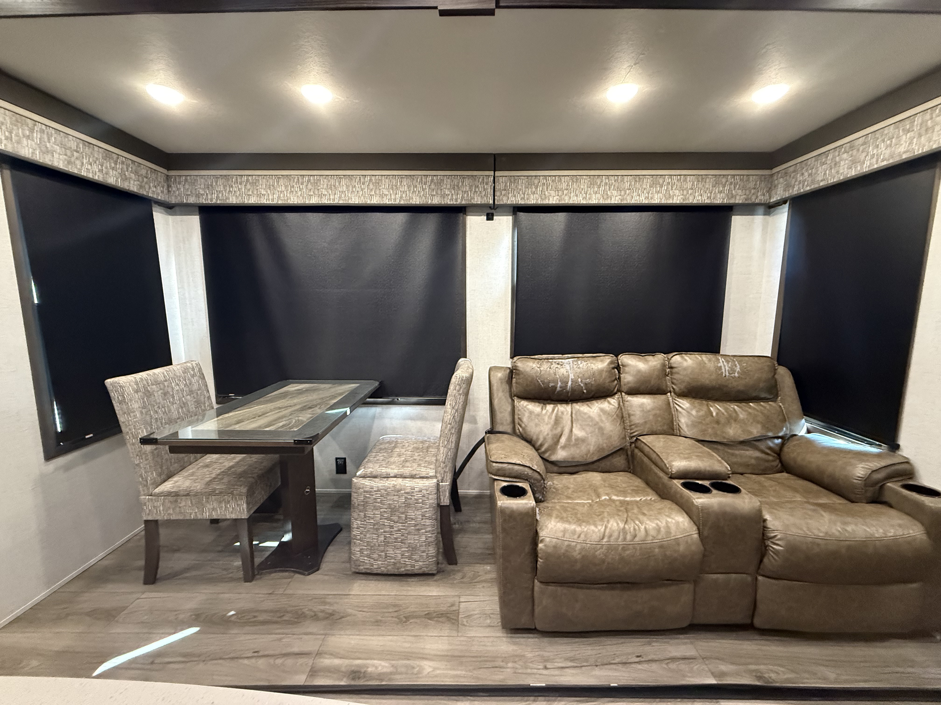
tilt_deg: -7.8
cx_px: 470
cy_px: 352
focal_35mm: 14
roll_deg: +0.3
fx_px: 381
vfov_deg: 85.7
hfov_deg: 102.1
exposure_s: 1/60
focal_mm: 2.22
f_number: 2.2
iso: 800
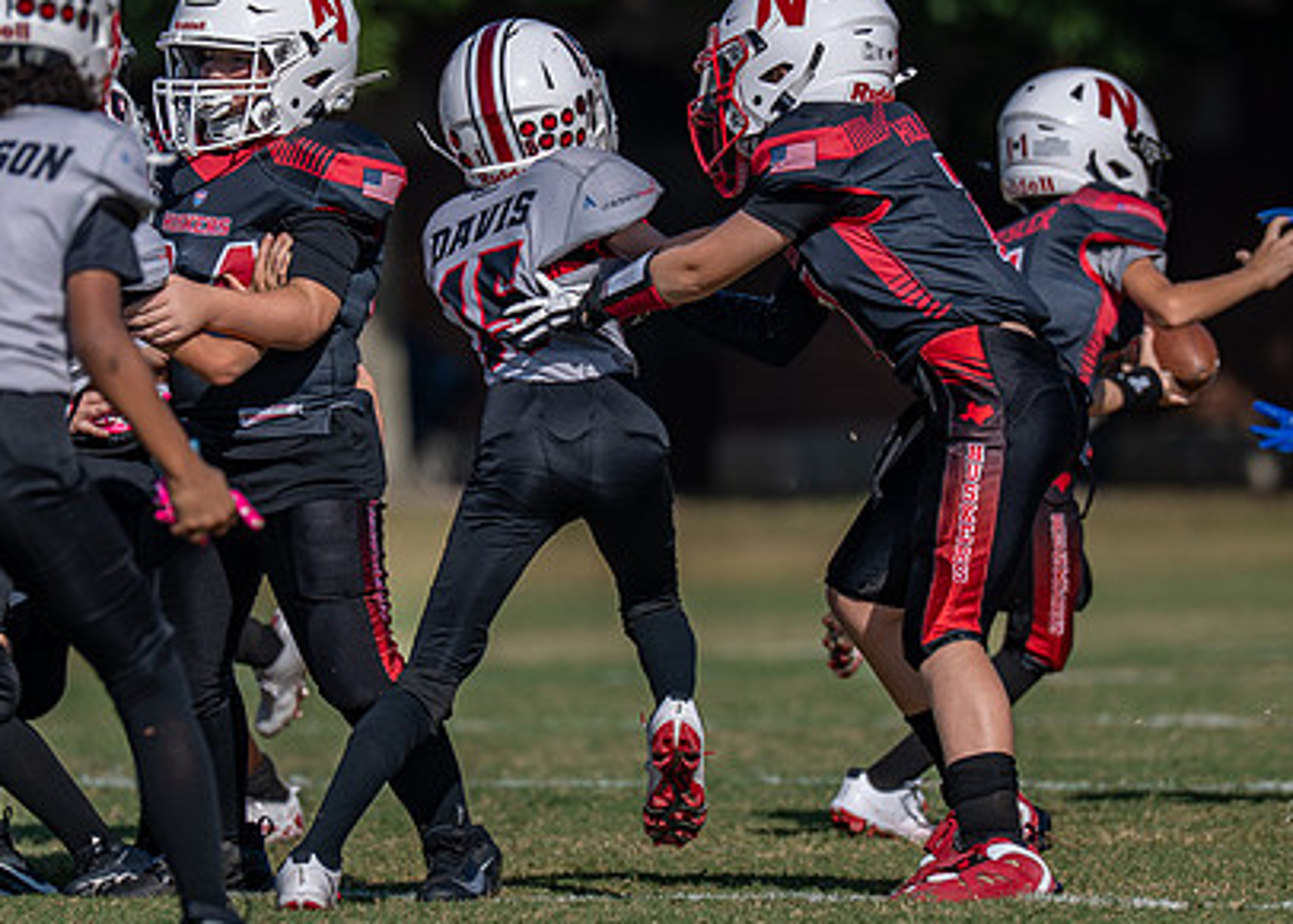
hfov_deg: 3.6
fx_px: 20381
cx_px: 592
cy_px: 325
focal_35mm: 555
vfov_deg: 2.6
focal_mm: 200
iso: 100
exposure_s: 1/3200
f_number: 2.8
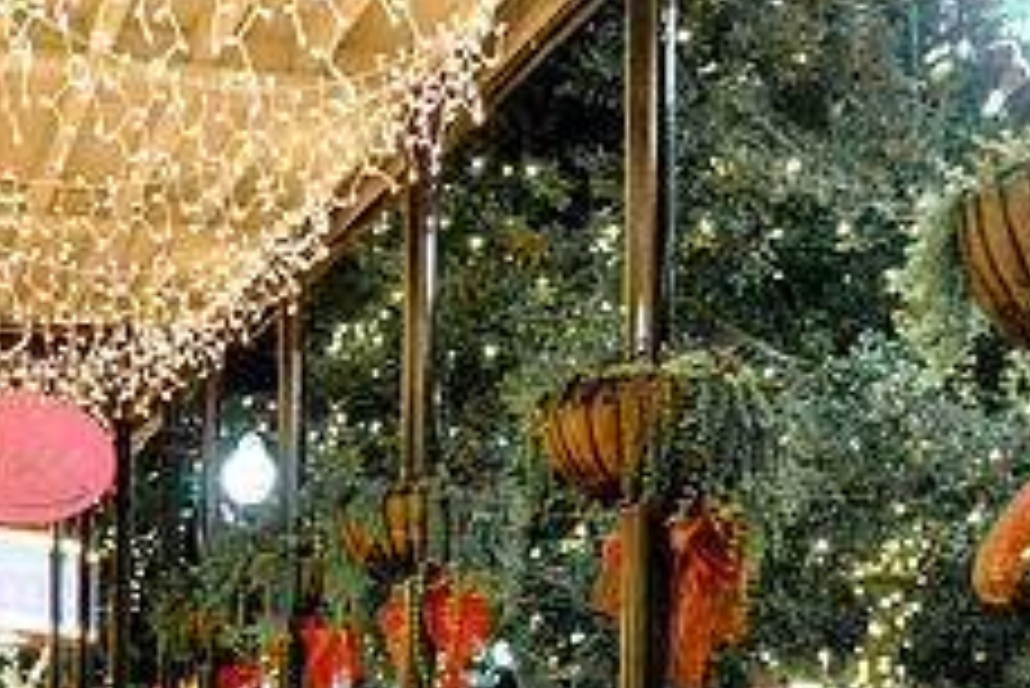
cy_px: 744
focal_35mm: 72
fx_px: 2061
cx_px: 342
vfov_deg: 18.3
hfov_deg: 27.9
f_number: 2.8
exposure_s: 1/25
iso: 800
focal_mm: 18
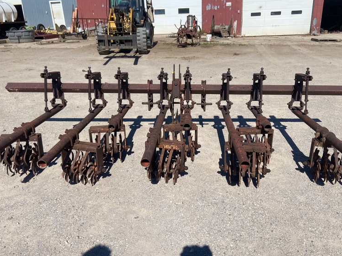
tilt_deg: -23.0
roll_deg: +3.0
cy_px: 121
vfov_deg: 49.7
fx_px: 277
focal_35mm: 28
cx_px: 182
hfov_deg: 63.4
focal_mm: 4.25
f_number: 1.8
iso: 32
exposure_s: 1/4808
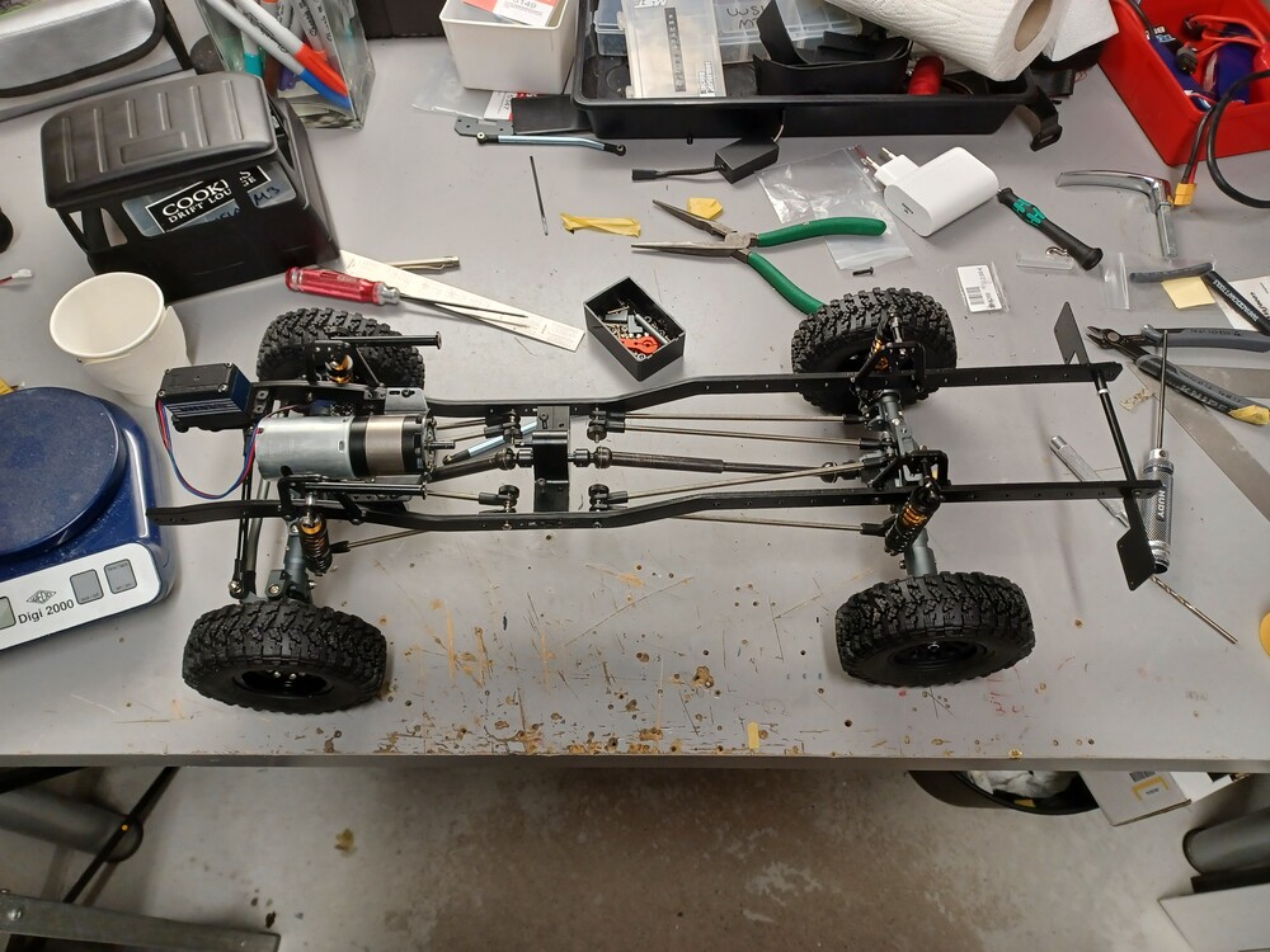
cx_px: 635
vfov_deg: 54.9
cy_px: 476
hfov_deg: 69.4
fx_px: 917
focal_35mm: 25
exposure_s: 1/33
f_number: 1.8
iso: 320
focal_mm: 4.6
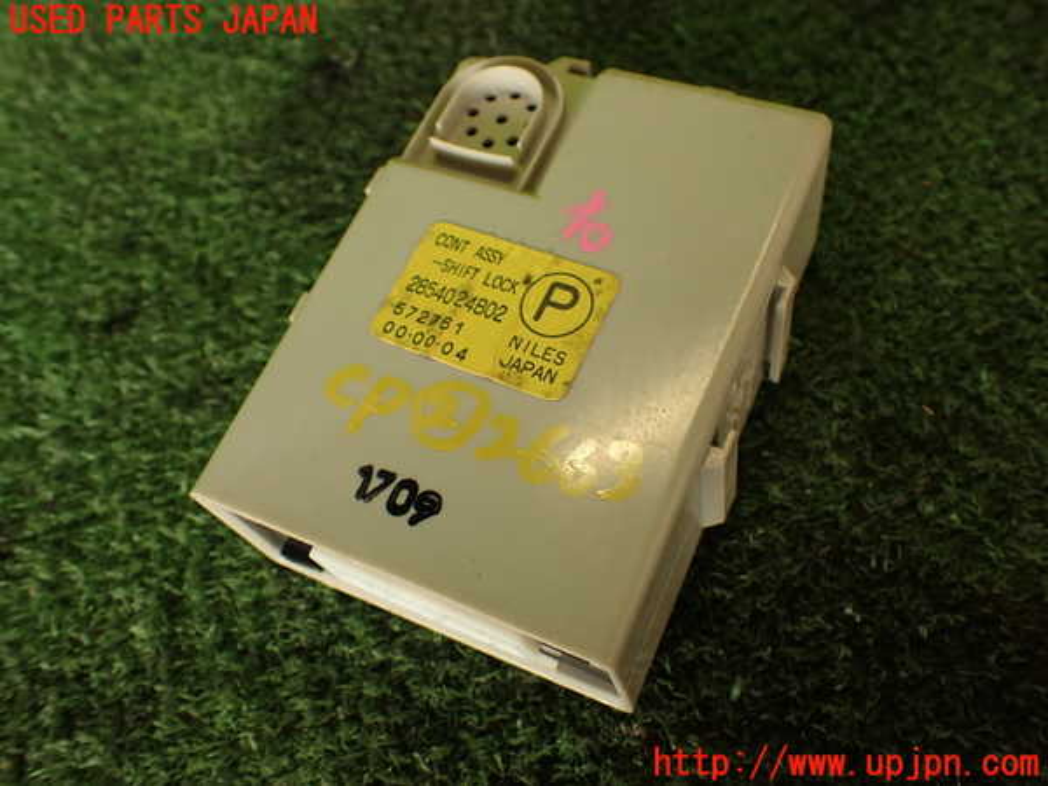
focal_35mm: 32
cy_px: 393
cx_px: 524
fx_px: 969
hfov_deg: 56.8
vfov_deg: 44.2
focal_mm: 5.79
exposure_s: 1/60
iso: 100
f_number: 2.4
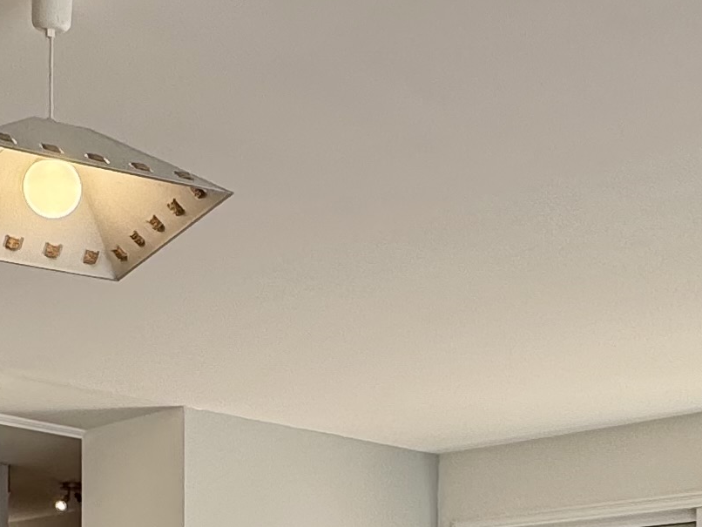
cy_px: 696
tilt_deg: +0.9
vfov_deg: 19.3
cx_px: 227
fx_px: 1420
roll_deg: +0.1
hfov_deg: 27.6
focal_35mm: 70
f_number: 2.2
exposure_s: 1/208
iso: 40
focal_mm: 2.22
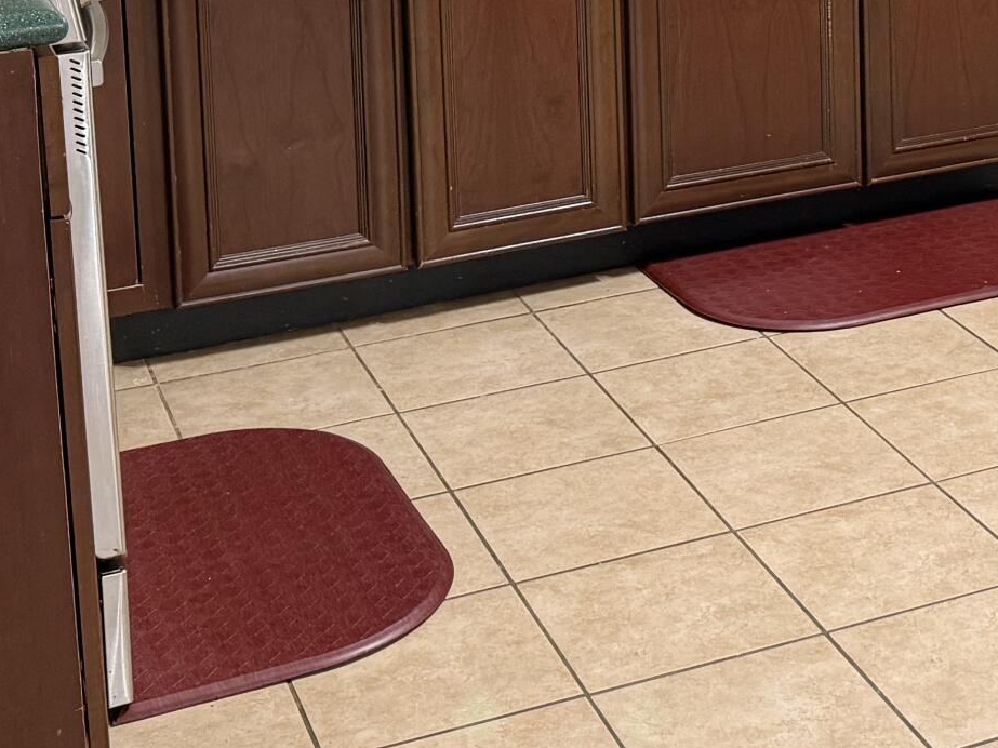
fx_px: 2248
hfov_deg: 24.3
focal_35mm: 78
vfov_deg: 17.8
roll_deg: +1.0
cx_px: 916
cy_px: -200
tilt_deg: -8.5
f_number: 1.78
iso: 250
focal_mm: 6.76
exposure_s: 1/60
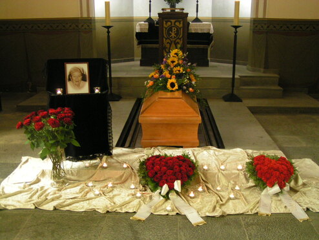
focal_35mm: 38
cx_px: 160
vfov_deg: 37.8
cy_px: 120
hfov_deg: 49.0
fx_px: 350
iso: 200
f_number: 2.8
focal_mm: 5.8
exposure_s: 1/8
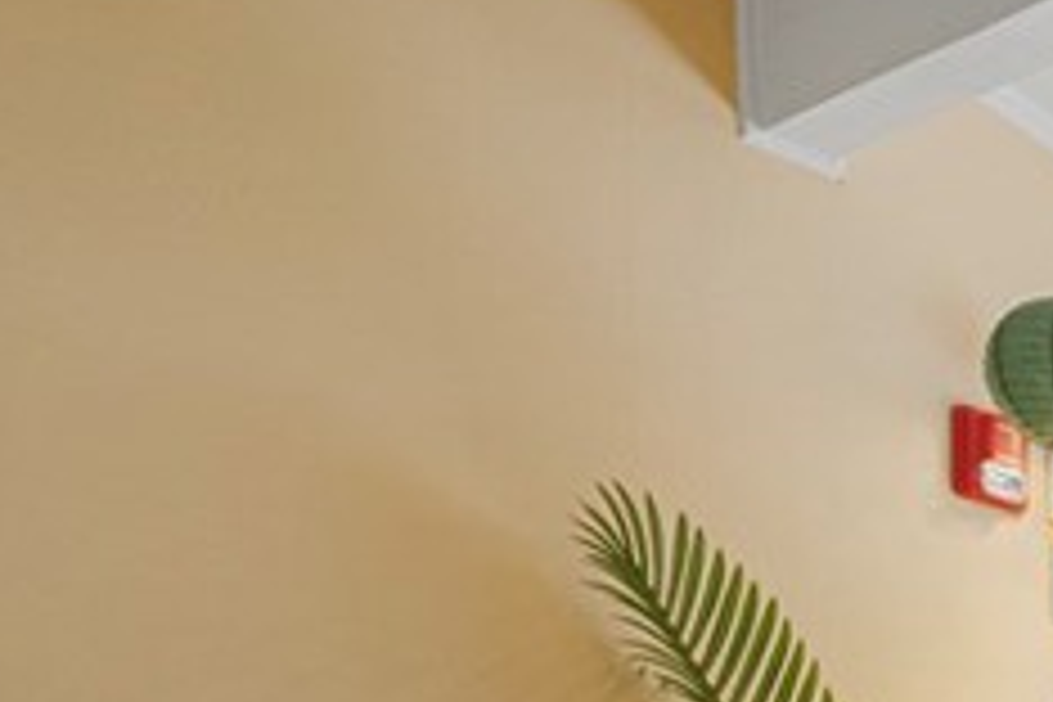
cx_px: 1899
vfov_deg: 19.9
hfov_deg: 21.8
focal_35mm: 57
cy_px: 1109
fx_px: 1667
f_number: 8
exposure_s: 1/6
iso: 800
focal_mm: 13
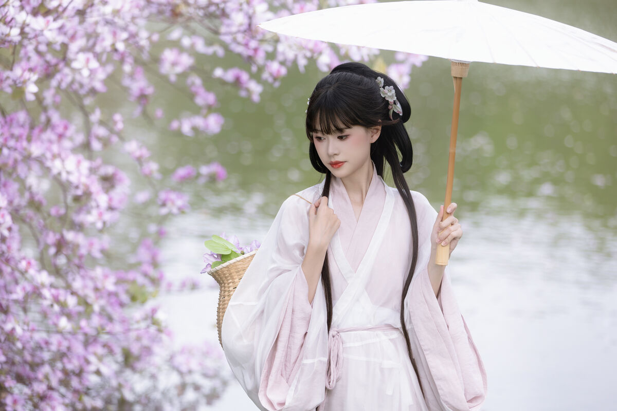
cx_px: 308
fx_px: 2057
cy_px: 206
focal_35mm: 120
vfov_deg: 11.4
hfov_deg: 17.1
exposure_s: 1/640
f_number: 2.8
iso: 160
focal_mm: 120
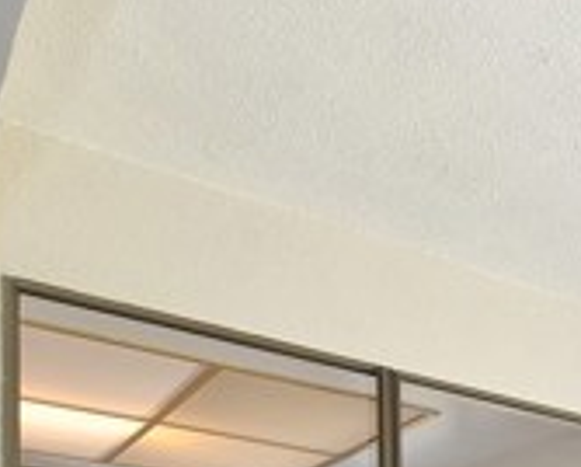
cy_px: 615
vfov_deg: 24.4
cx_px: 978
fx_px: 930
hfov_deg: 23.3
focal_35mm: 54
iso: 250
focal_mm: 10
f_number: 8
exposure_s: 1/13
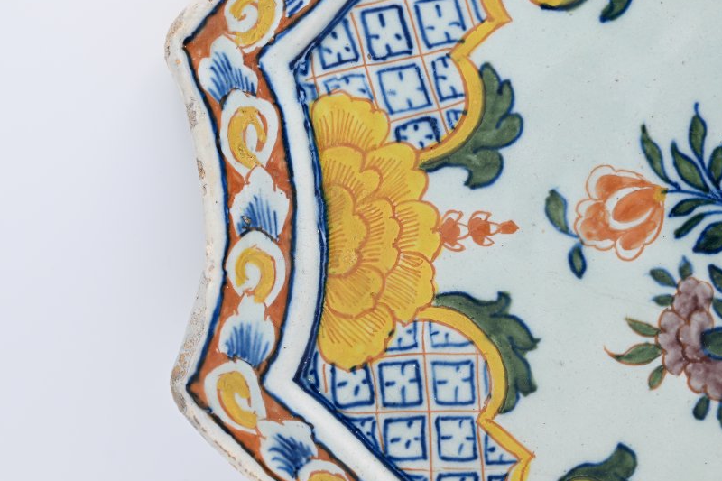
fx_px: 6015
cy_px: 277
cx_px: 350
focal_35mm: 300
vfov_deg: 4.6
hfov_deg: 6.9
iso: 100
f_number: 10
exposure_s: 1/25
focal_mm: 200
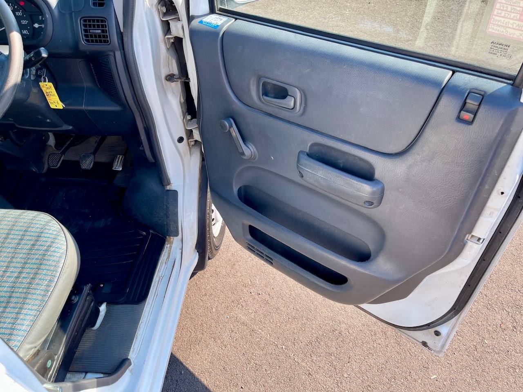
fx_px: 378
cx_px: 262
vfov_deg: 54.9
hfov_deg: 69.4
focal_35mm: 25
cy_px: 196
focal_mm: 5.1
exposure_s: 1/516
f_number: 1.6
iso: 32
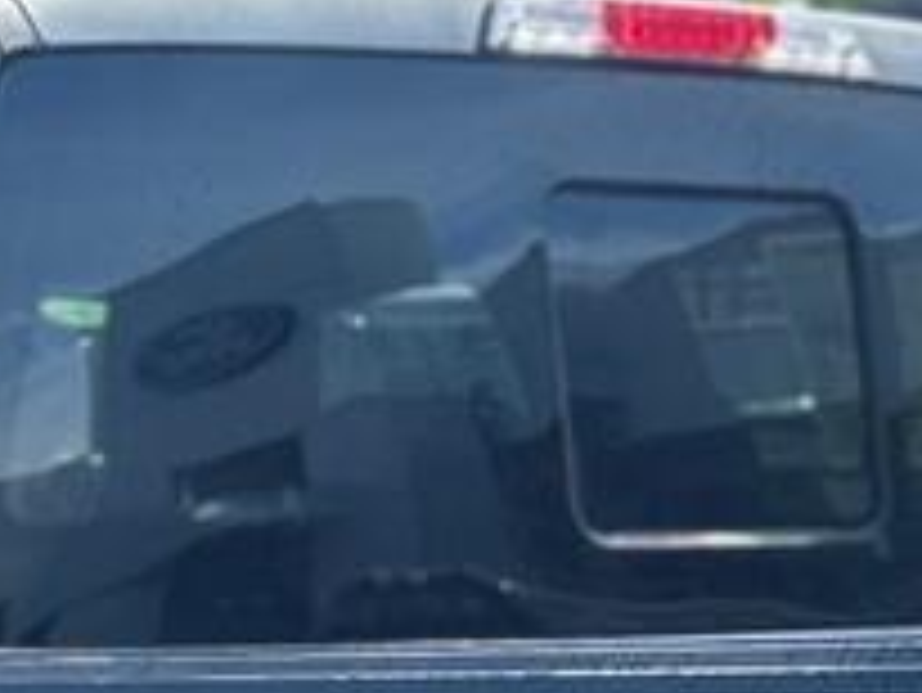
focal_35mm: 162
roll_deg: +2.3
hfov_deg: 12.1
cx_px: 787
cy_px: 994
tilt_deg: -6.0
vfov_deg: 9.0
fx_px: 4317
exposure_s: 1/1626
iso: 50
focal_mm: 5.96
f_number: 1.6
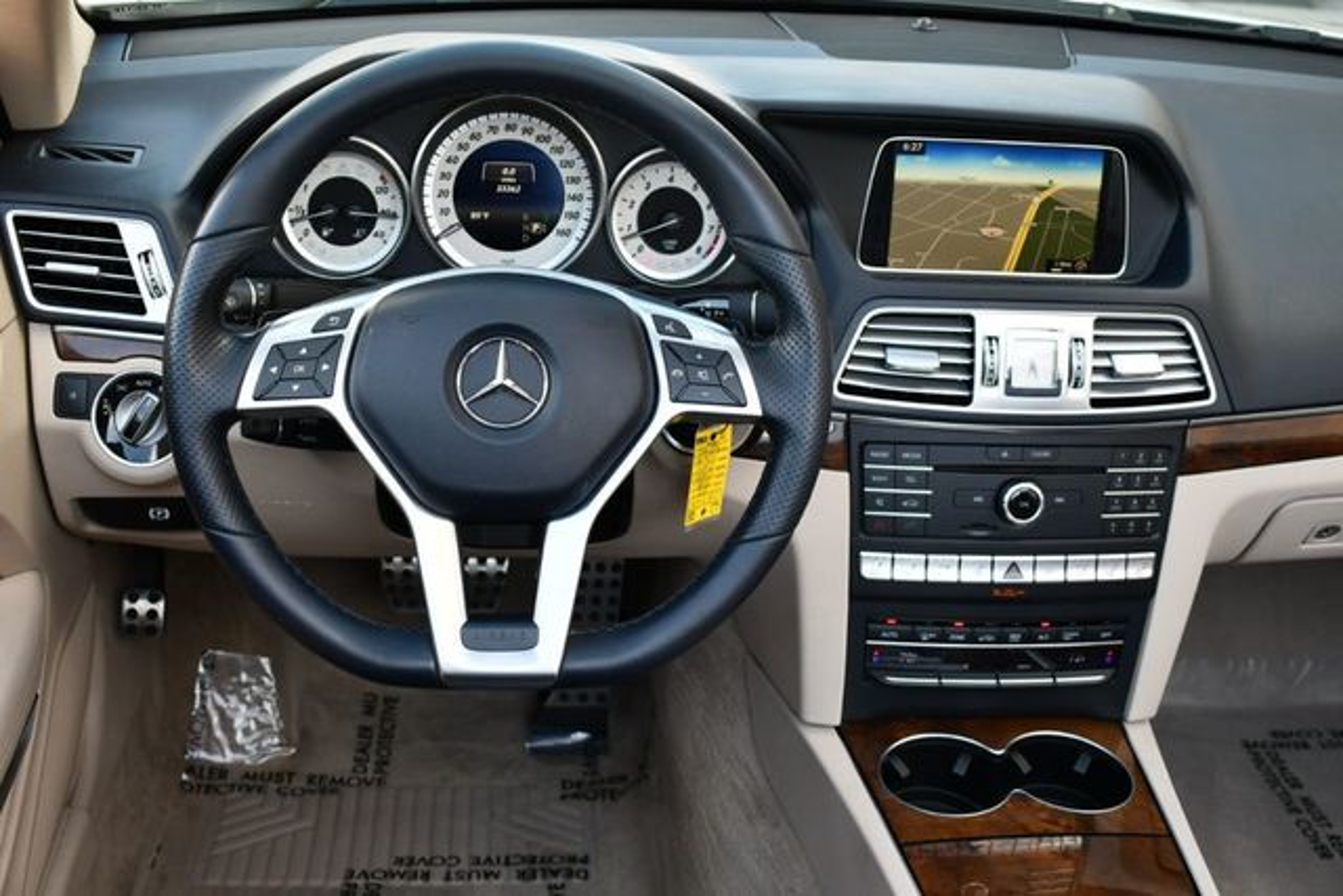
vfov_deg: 30.5
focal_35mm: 44
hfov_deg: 44.5
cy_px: 448
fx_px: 1642
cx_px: 672
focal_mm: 22
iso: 400
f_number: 4
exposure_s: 1/250
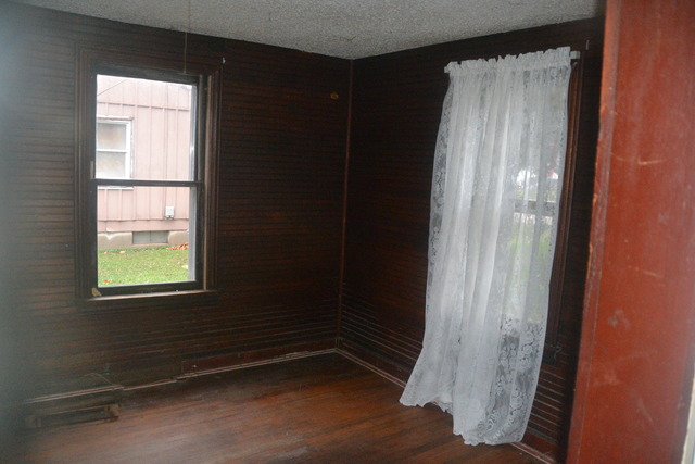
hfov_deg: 67.4
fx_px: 521
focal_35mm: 27
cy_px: 232
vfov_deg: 48.0
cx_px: 348
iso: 3200
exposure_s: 1/60
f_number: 3.5
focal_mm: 18
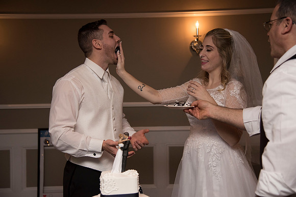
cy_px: 98
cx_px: 148
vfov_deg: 28.1
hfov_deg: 41.1
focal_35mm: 48
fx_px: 395
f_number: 4
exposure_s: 1/200
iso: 2000
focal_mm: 48
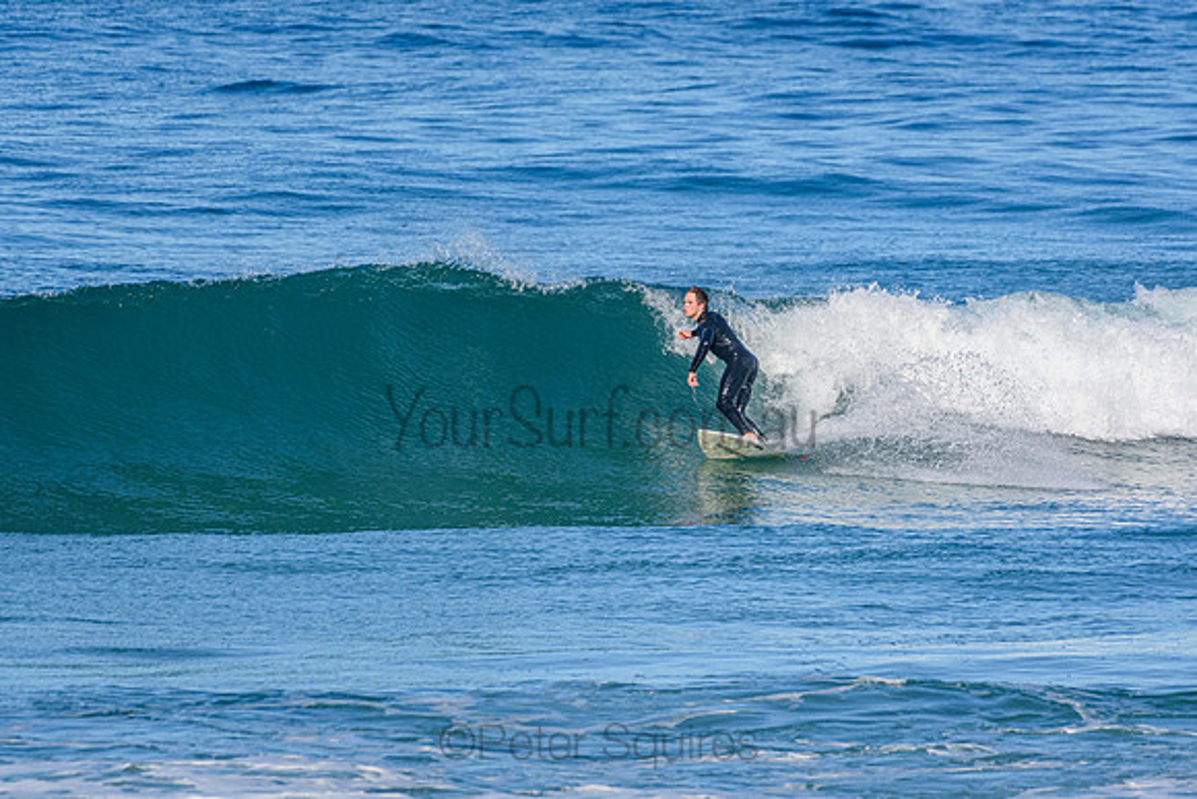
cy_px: 400
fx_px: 24942
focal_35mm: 750
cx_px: 598
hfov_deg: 2.7
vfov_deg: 1.8
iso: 360
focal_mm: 500
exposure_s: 1/2000
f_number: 5.6
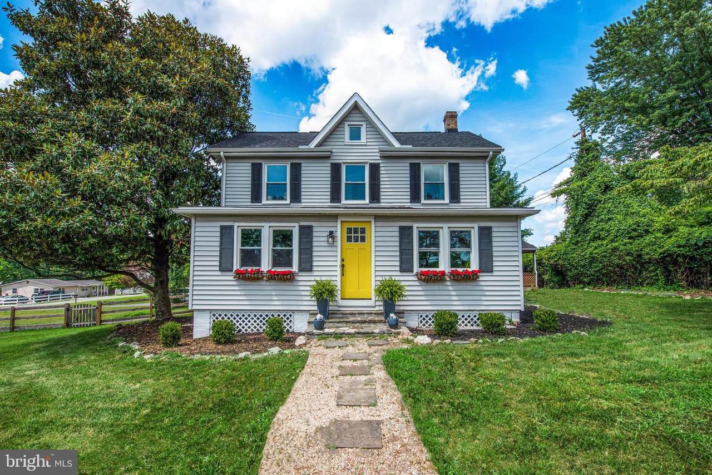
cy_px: 238
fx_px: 277
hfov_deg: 104.2
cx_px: 356
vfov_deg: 81.2
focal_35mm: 14
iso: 100
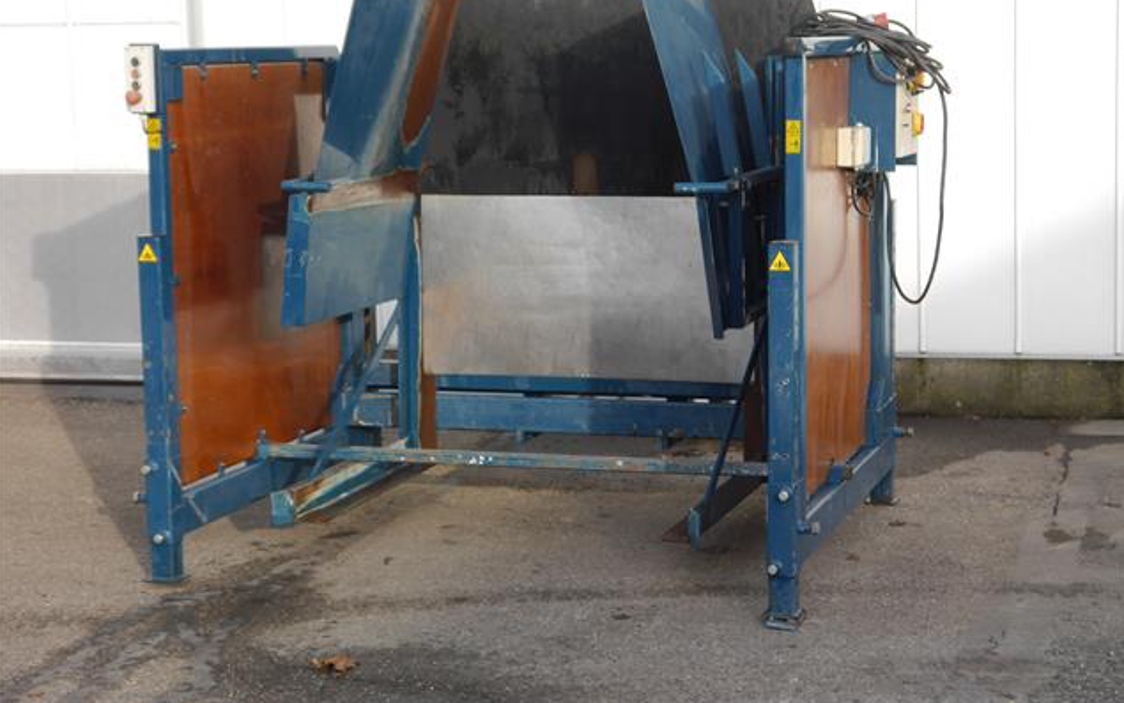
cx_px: 562
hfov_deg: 26.1
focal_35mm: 79
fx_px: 2420
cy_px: 296
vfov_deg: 16.5
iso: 160
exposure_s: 1/200
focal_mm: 37
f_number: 6.3
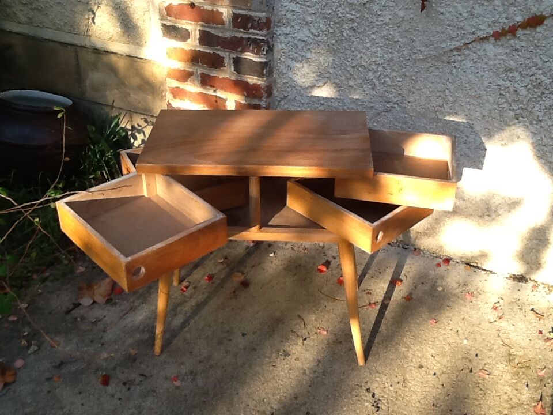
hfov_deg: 42.9
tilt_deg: -32.2
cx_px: 276
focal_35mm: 44
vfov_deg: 32.9
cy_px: 208
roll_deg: +0.3
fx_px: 703
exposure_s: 1/167
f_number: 2.4
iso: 40
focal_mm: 2.03
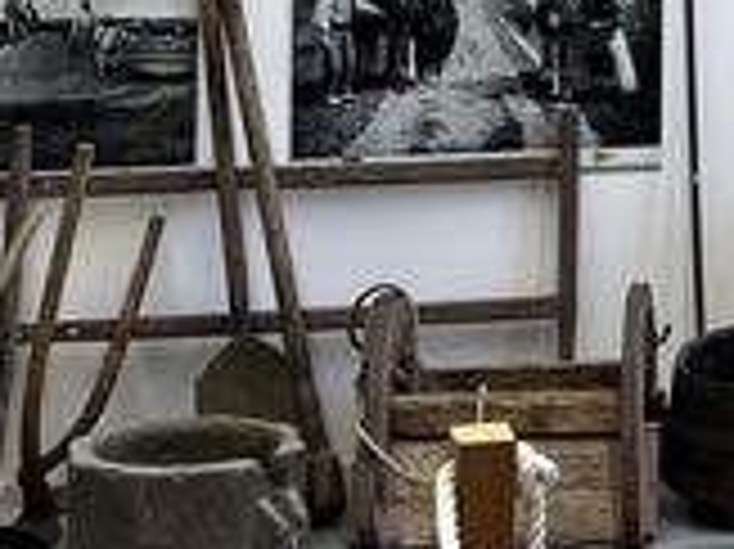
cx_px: 779
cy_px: -400
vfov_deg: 10.9
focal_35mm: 128
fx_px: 2712
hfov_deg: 15.1
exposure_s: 1/100
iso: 40
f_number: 1.6
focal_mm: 5.1
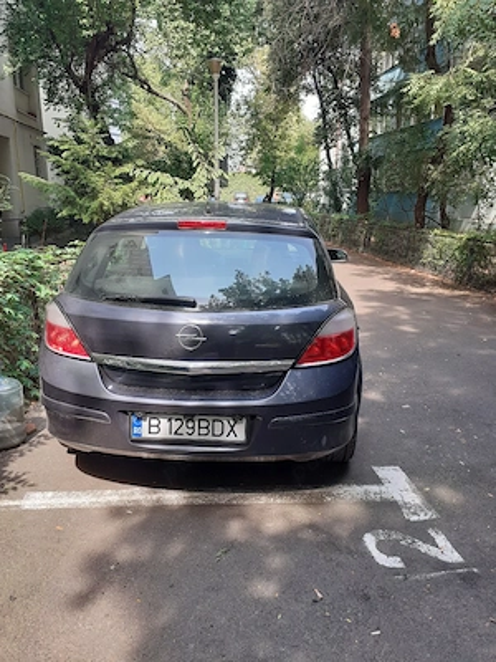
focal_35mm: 27
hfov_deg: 51.4
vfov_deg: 65.3
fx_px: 516
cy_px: 331
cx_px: 248
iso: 40
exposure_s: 1/123
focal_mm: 3.6
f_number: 1.9
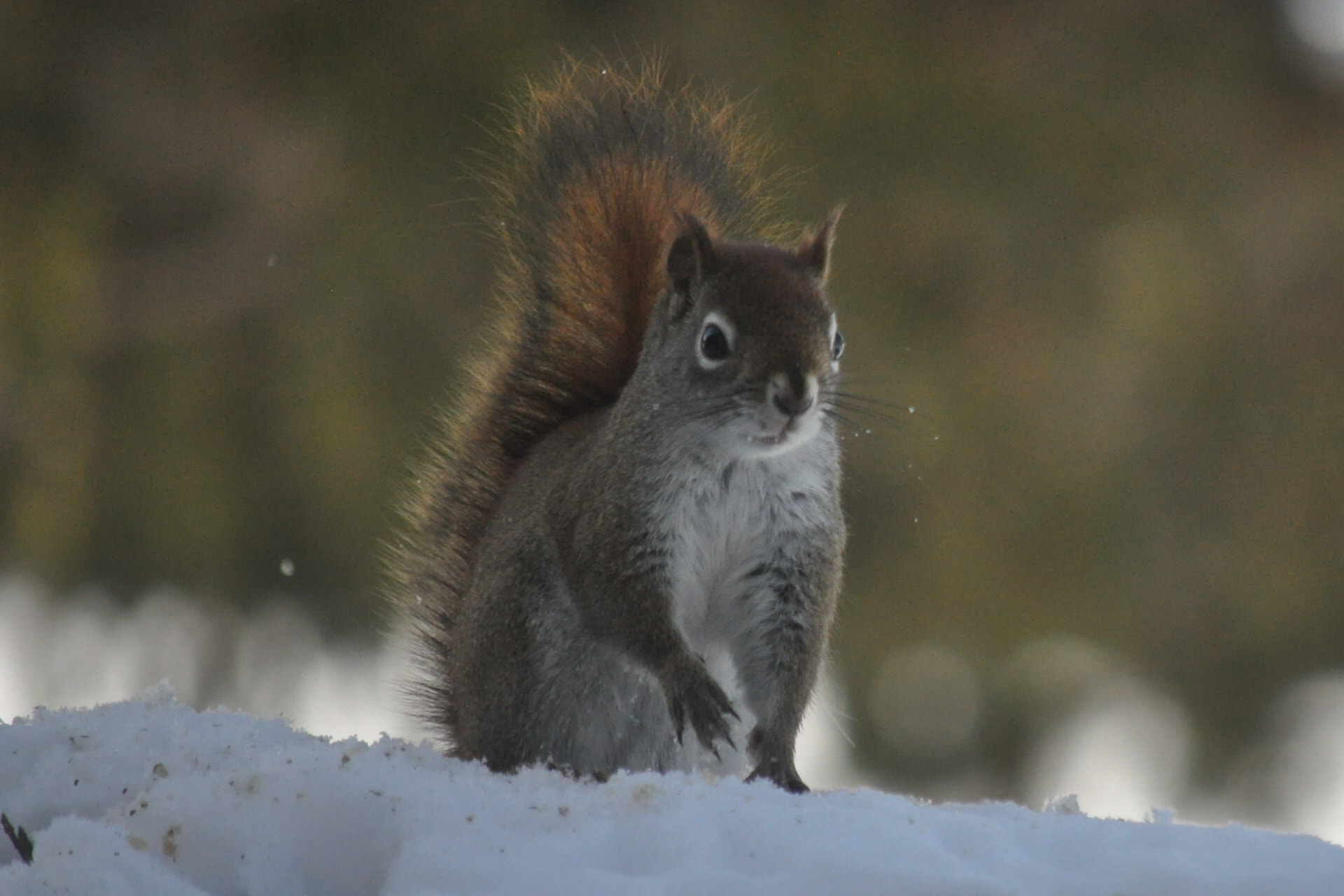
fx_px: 11199
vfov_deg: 4.6
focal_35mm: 300
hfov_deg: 6.9
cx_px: 672
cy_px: 448
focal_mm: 200
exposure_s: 1/4000
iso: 1250
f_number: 5.6
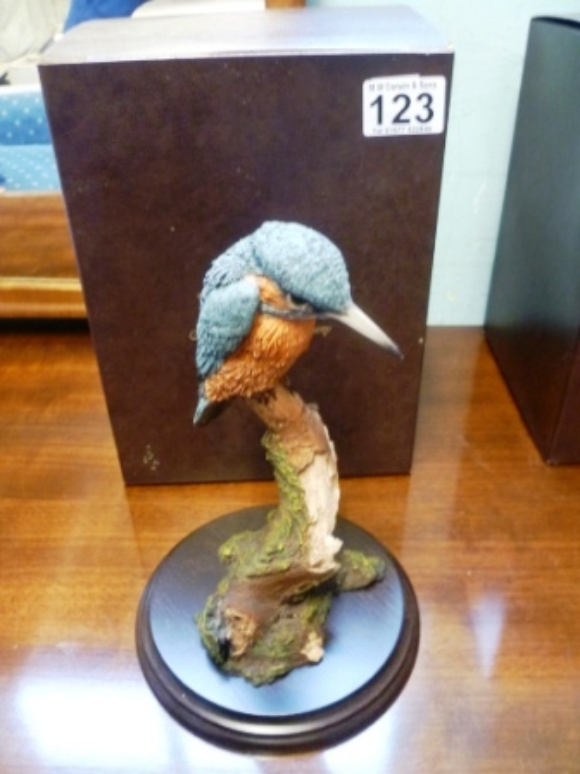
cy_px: 387
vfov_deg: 63.4
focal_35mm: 28
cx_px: 290
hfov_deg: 49.7
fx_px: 626
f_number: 2.8
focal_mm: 5
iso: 400
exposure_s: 1/13
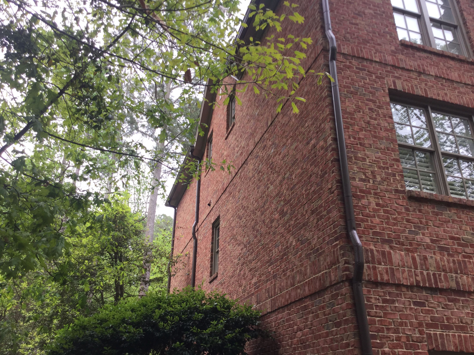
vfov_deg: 45.4
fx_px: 424
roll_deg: -2.3
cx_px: 237
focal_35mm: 31
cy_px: 178
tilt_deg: +27.8
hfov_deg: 58.4
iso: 25
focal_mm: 3.3
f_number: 2.4
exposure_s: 1/120
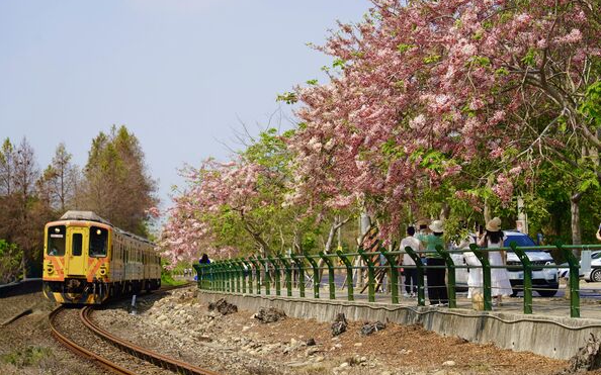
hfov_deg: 19.8
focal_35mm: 105
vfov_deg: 12.5
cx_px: 303
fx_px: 1719
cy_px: 193
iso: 100
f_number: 5
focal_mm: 102
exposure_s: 1/640
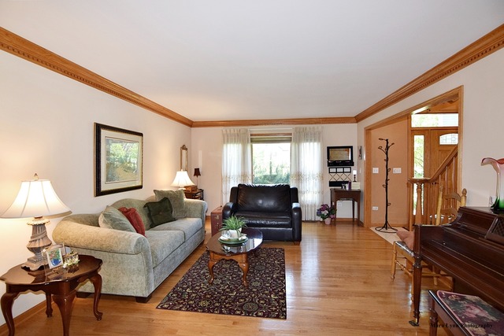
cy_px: 168
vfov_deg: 72.1
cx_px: 252
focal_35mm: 16
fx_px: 231
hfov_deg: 95.0
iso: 800
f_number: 5
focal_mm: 11
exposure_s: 1/100
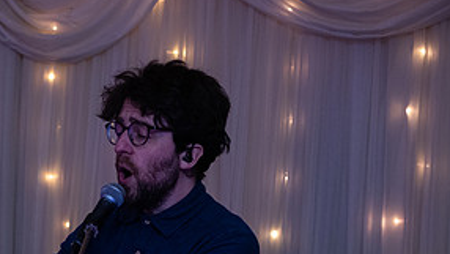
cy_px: 233
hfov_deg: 20.8
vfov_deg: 11.8
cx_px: 129
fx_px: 1217
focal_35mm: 102
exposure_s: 1/160
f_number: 3.5
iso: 1000
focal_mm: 48
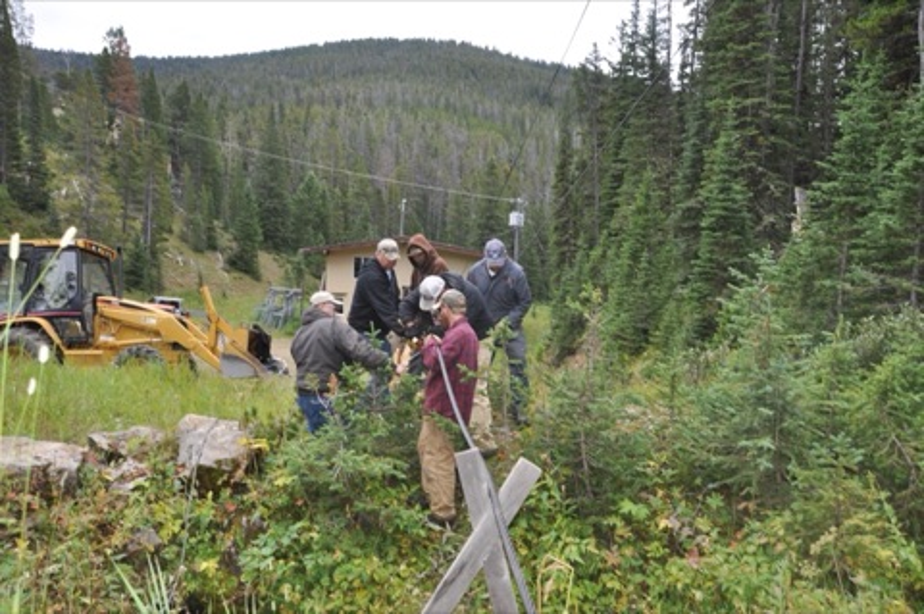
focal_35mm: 27
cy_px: 307
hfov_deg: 67.4
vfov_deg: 47.8
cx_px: 462
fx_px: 692
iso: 200
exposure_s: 1/200
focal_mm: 18
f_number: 8
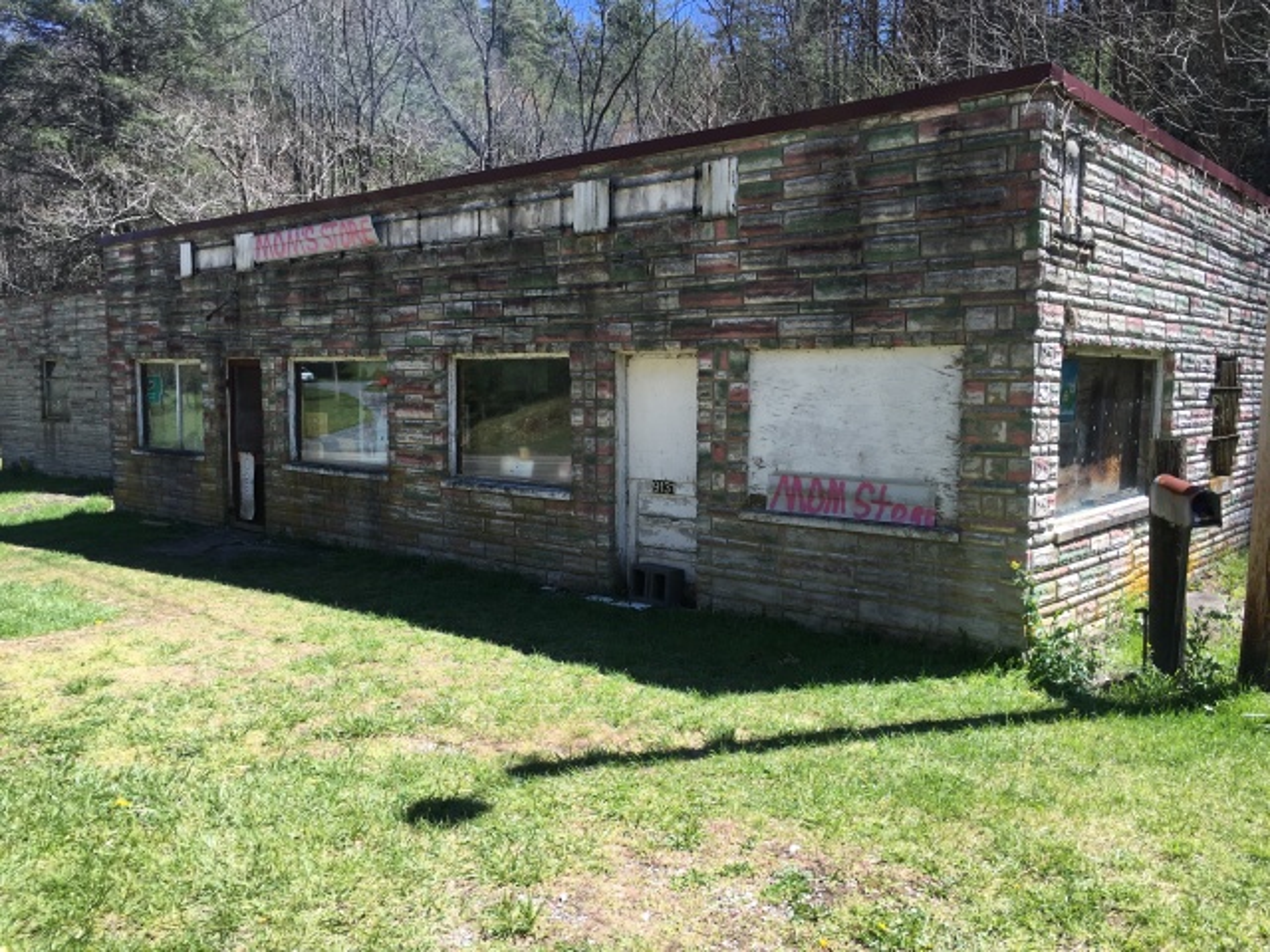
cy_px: 476
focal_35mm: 29
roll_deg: -0.1
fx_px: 1064
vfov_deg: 48.2
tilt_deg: -3.3
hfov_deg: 61.7
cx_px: 635
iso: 25
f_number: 2.2
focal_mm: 4.15
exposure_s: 1/538
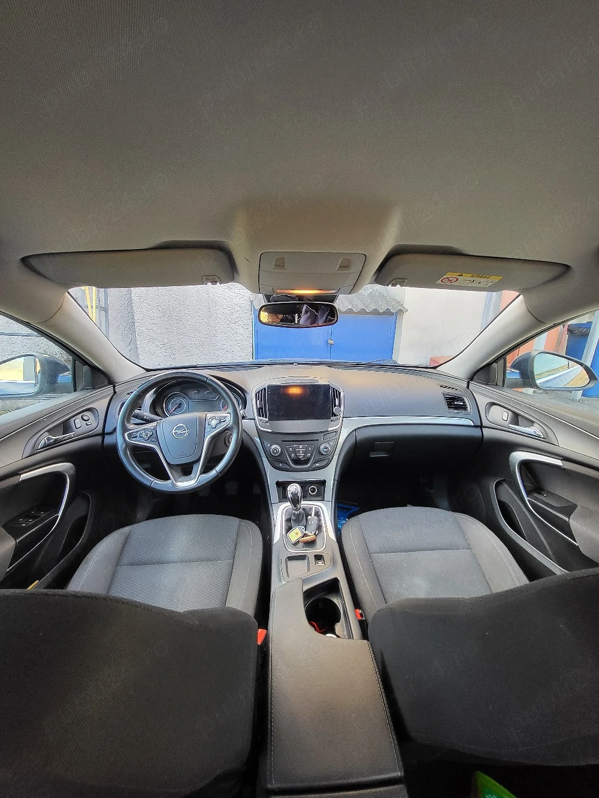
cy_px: 399
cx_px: 300
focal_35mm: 13
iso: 200
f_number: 2.2
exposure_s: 1/50
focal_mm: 1.74
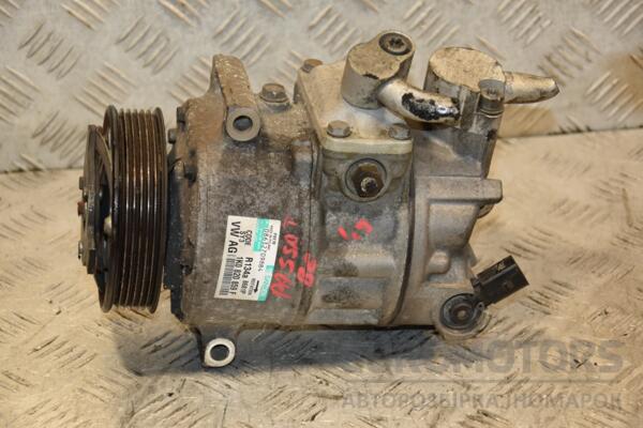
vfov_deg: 13.8
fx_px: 1768
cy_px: 214
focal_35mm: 99
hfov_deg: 20.6
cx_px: 322
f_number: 5.3
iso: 800
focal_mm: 66
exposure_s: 1/160
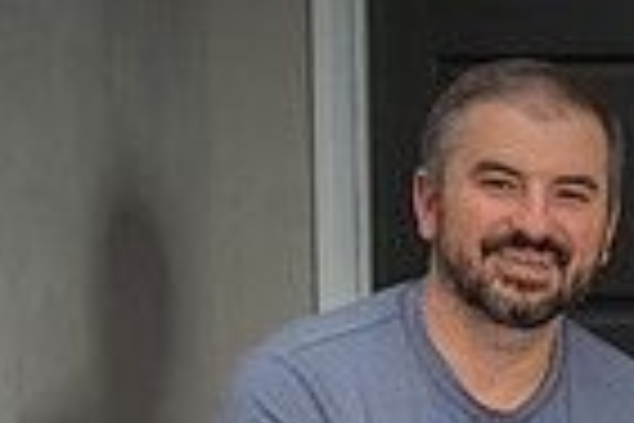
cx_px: 940
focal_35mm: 287
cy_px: 684
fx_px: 5054
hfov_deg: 7.1
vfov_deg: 4.7
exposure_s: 1/250
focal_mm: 70
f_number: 5
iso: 200
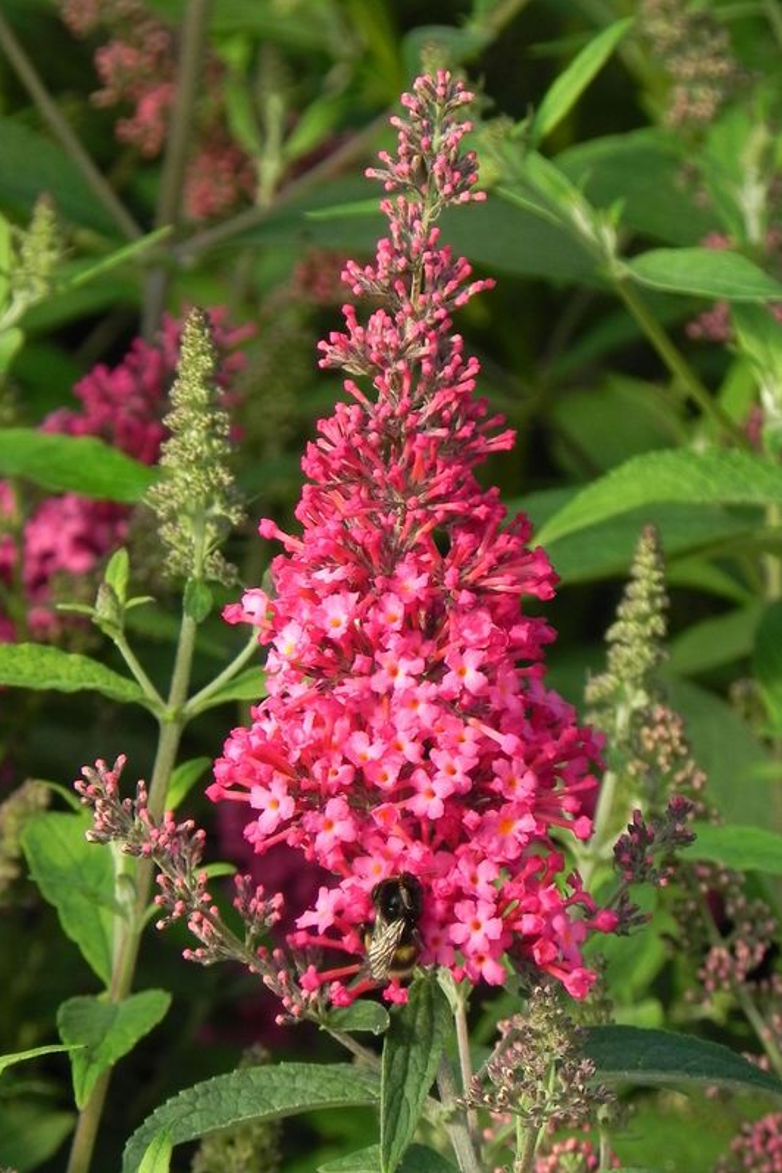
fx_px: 11468
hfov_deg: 3.9
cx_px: 342
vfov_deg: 5.9
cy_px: 586
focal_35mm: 352
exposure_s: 1/400
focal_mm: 59.9
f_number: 5
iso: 160
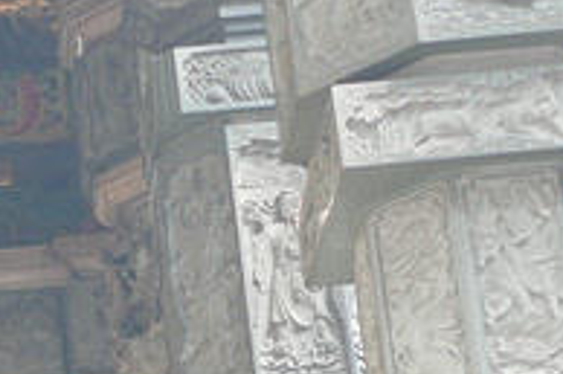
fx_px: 2516
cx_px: -340
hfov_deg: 12.0
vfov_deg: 8.4
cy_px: 478
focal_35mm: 161
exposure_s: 1/80
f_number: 1.7
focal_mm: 15
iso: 200
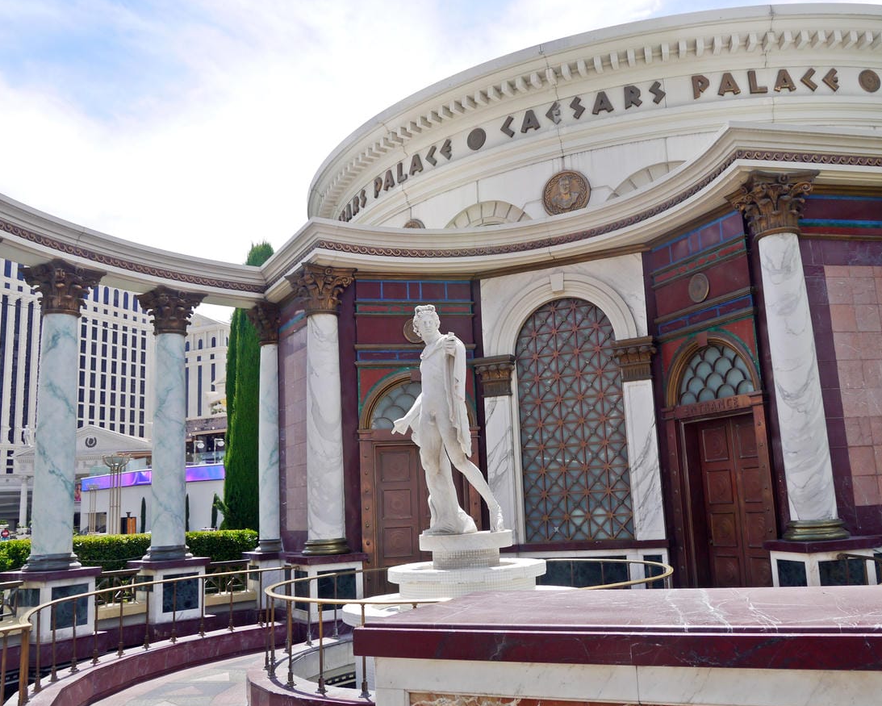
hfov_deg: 58.7
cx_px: 481
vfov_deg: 48.5
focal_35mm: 30
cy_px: 361
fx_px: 783
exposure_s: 1/400
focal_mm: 14
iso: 160
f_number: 7.1
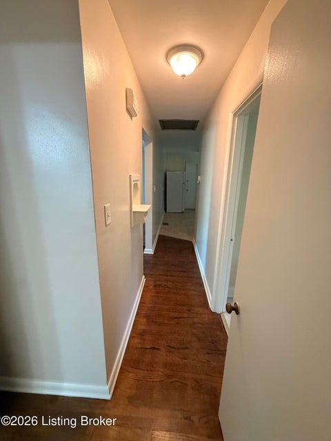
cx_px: 166
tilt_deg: -13.4
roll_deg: -2.0
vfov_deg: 102.1
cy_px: 220
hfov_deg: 85.7
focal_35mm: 14
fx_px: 178
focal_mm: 2.22
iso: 640
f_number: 2.2
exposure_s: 1/60
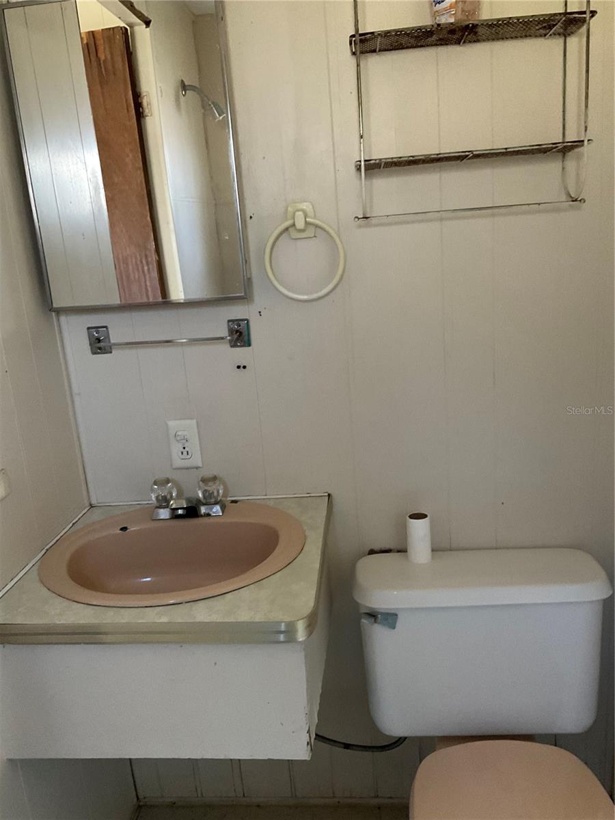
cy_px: 410
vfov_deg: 61.7
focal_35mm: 29
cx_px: 308
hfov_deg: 48.2
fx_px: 687
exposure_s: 1/40
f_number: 1.8
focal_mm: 3
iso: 250
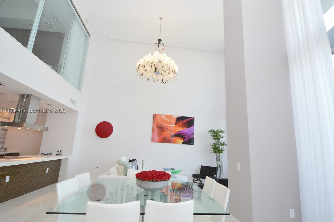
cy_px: 111
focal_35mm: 16
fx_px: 153
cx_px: 167
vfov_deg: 71.9
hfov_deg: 95.0
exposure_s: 1/80
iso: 400
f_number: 4.5
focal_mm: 11
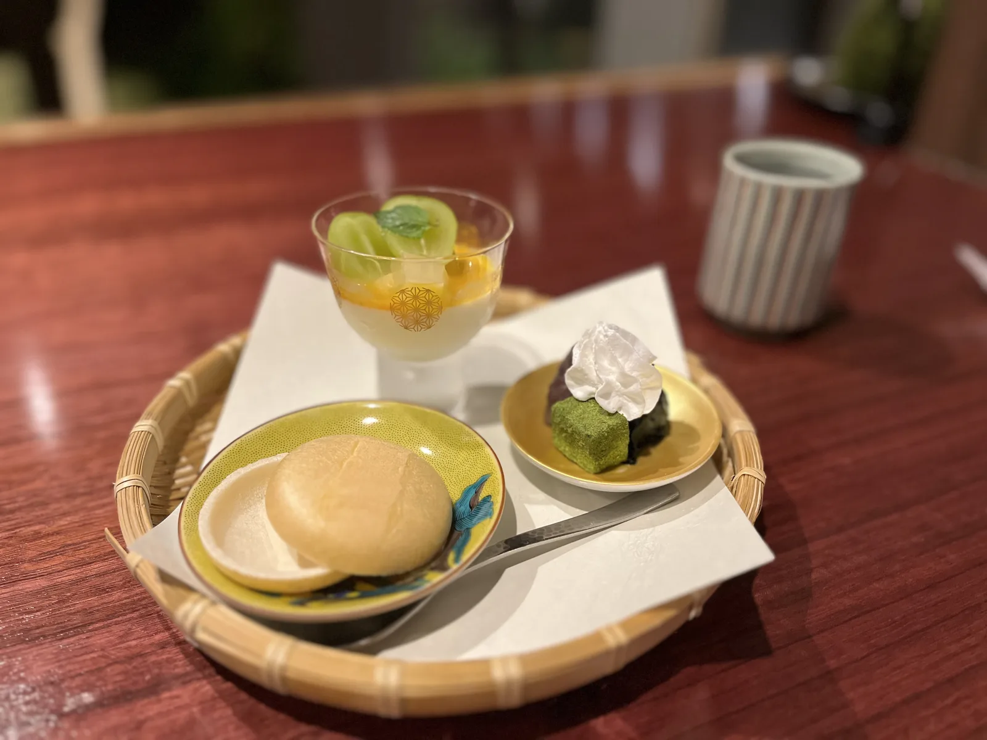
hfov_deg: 67.3
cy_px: 370
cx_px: 494
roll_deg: -1.4
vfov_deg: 53.1
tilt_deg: -33.1
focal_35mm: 26
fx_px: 741
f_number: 1.6
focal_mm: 5.1
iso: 320
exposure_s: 1/50
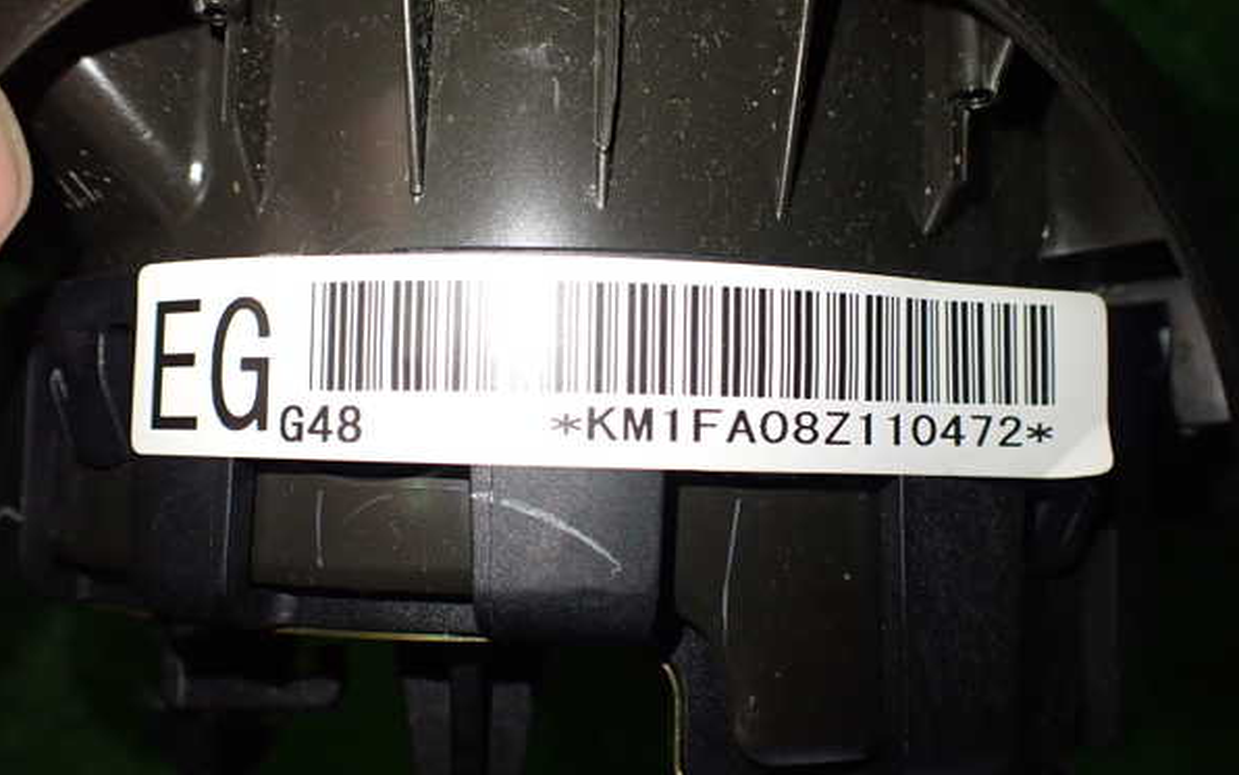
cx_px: 617
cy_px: 382
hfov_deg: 59.6
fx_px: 1081
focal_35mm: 32
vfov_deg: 39.5
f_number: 2.3
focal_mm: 5.4
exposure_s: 1/125
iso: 320
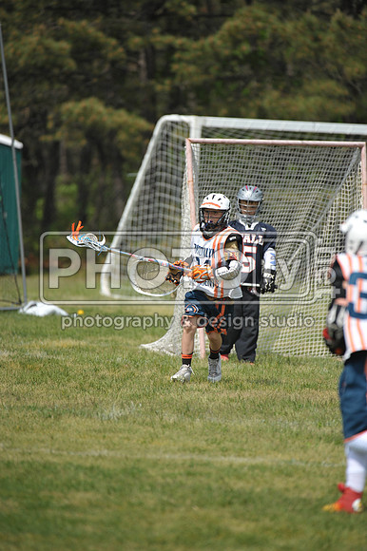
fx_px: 5205
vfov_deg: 6.1
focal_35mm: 340
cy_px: 276
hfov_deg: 4.0
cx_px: 184
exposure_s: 1/4000
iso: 640
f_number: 4
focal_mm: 340
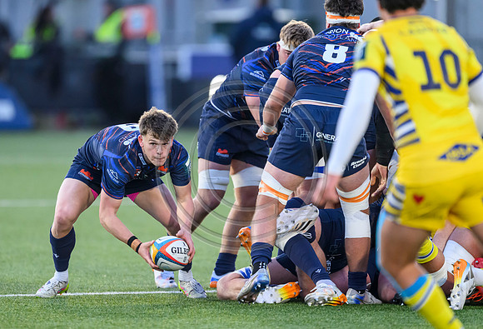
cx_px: 200
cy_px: 159
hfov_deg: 3.1
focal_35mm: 653
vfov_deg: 2.1
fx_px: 8819
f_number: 4
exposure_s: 1/1000
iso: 5000
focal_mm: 560
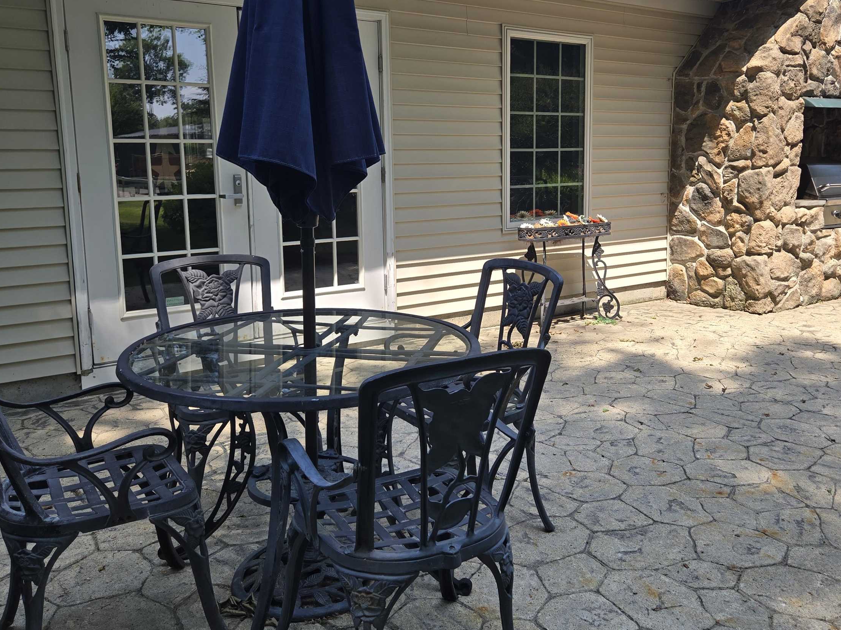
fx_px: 777
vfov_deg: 44.0
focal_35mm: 32
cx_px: 496
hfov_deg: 56.5
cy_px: 266
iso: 25
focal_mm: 5.4
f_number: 1.8
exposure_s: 1/803
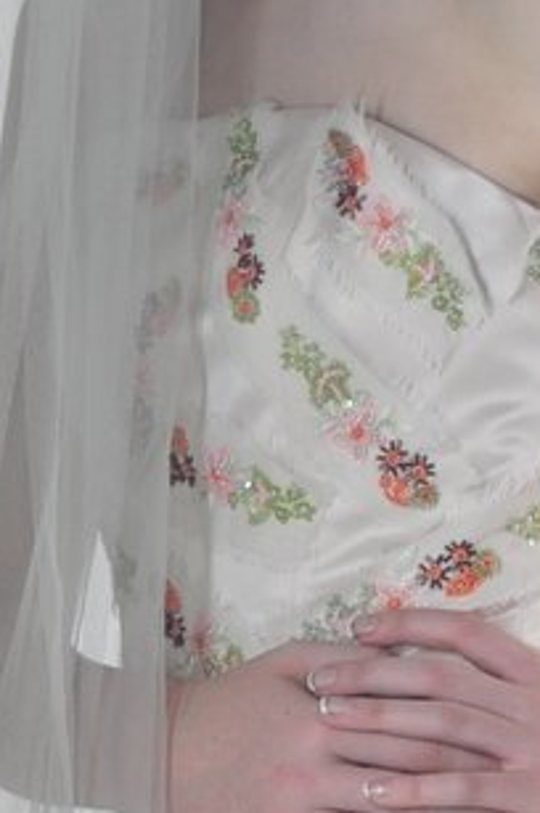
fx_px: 8230
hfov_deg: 3.8
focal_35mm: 365
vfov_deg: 5.6
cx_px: 581
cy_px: 1075
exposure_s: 1/200
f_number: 4.5
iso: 400
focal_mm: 70
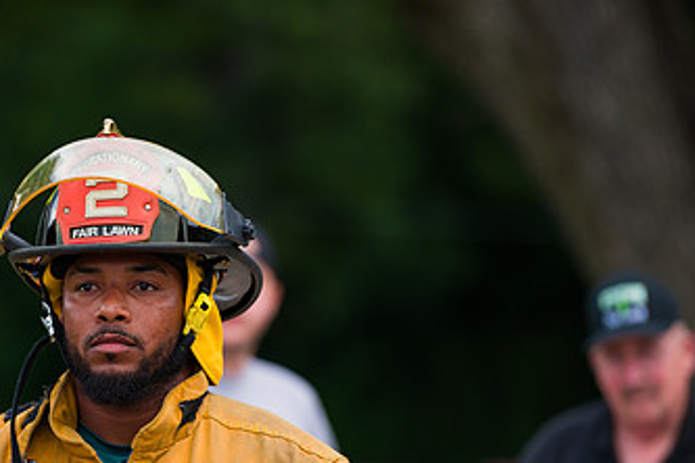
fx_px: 6718
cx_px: 157
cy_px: 365
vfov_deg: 3.9
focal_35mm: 348
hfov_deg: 5.9
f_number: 3.2
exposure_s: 1/250
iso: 500
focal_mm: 200
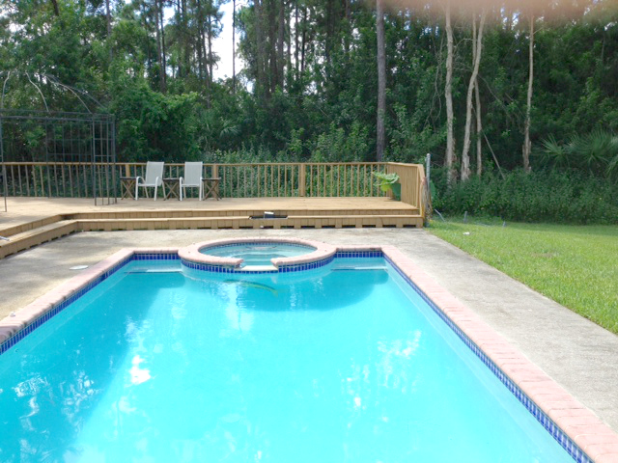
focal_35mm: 33
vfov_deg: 42.9
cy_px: 232
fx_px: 589
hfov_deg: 55.4
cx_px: 309
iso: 50
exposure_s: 1/430
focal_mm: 4.13
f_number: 2.4
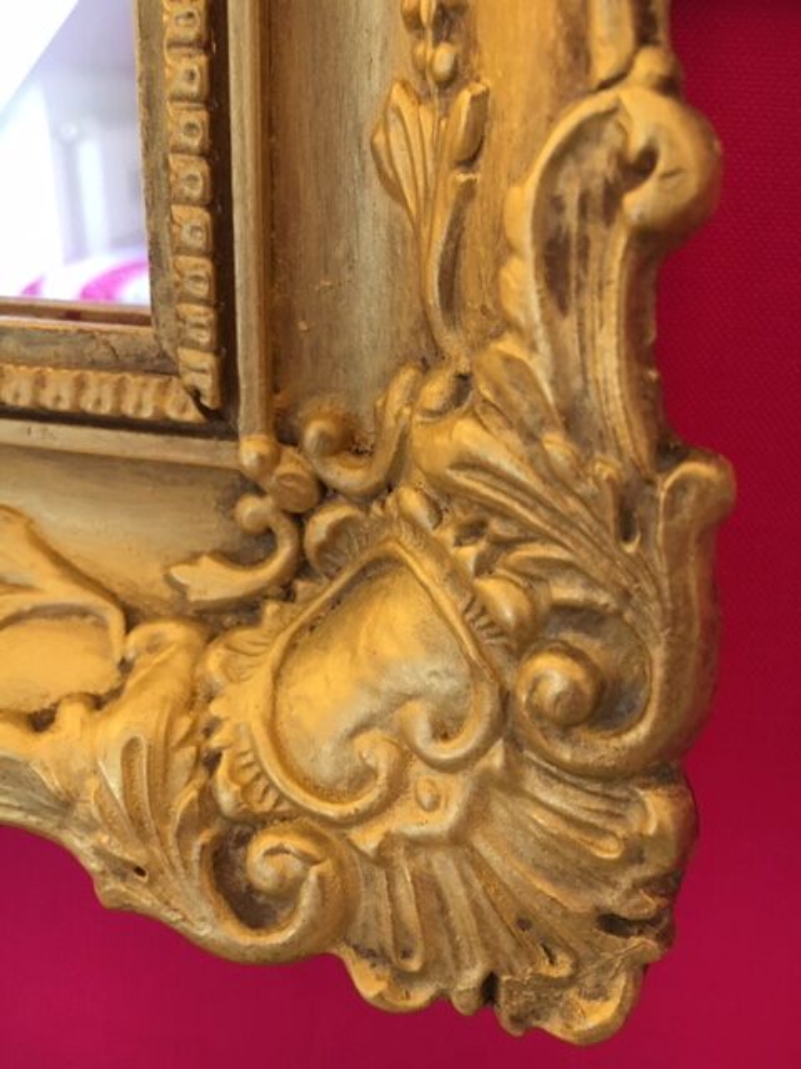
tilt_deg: -21.3
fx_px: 895
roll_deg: -1.1
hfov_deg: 48.2
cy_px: 534
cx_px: 400
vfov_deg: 61.7
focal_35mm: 29
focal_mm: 4.15
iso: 200
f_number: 2.2
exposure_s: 1/33
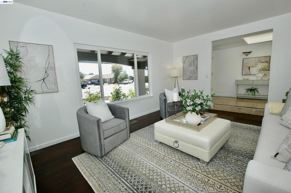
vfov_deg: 77.2
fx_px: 121
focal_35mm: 15
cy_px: 96
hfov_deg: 100.4
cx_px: 146
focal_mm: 10
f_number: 5.6
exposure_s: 1/125
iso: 200
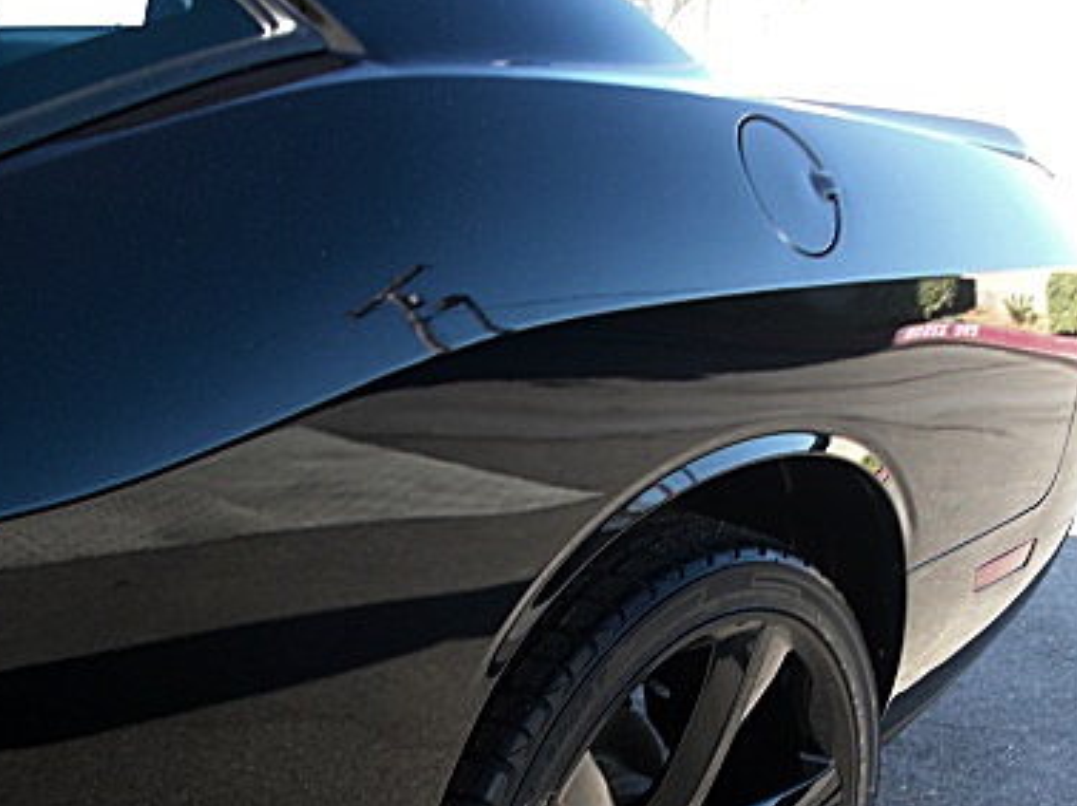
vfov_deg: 23.7
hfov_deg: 31.7
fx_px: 1897
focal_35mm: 61
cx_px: 504
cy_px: 629
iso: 50
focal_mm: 6.3
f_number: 2.8
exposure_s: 1/100
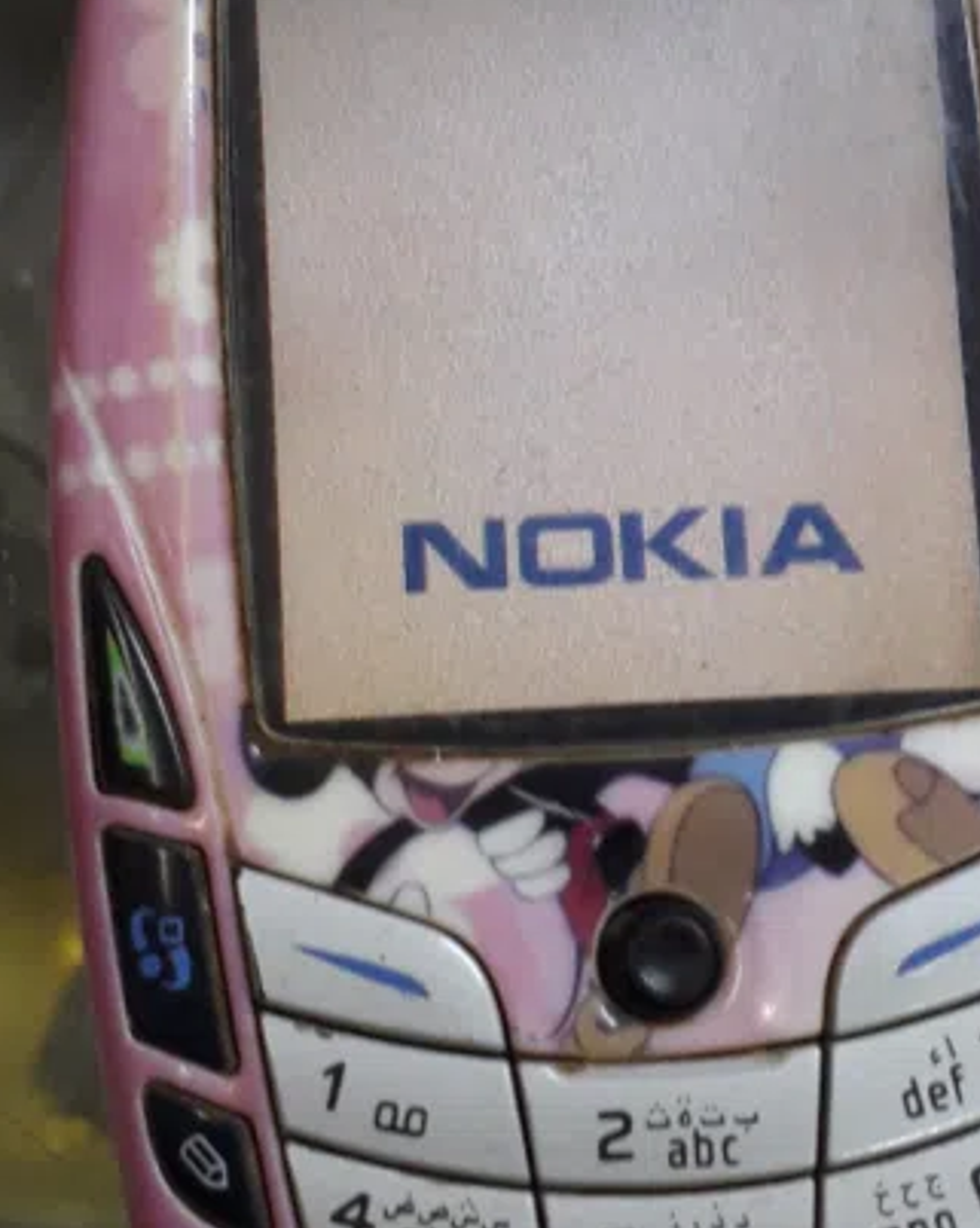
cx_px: 644
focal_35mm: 42
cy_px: 696
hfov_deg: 35.3
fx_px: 1524
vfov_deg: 43.8
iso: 100
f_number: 1.9
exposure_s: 1/50
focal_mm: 3.6
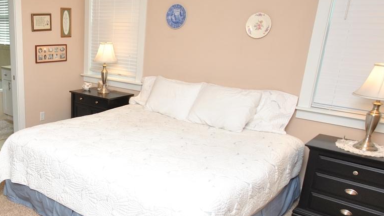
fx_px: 336
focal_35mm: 33
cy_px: 135
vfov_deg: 35.4
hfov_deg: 55.5
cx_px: 79
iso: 200
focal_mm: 10
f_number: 4
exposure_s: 1/60
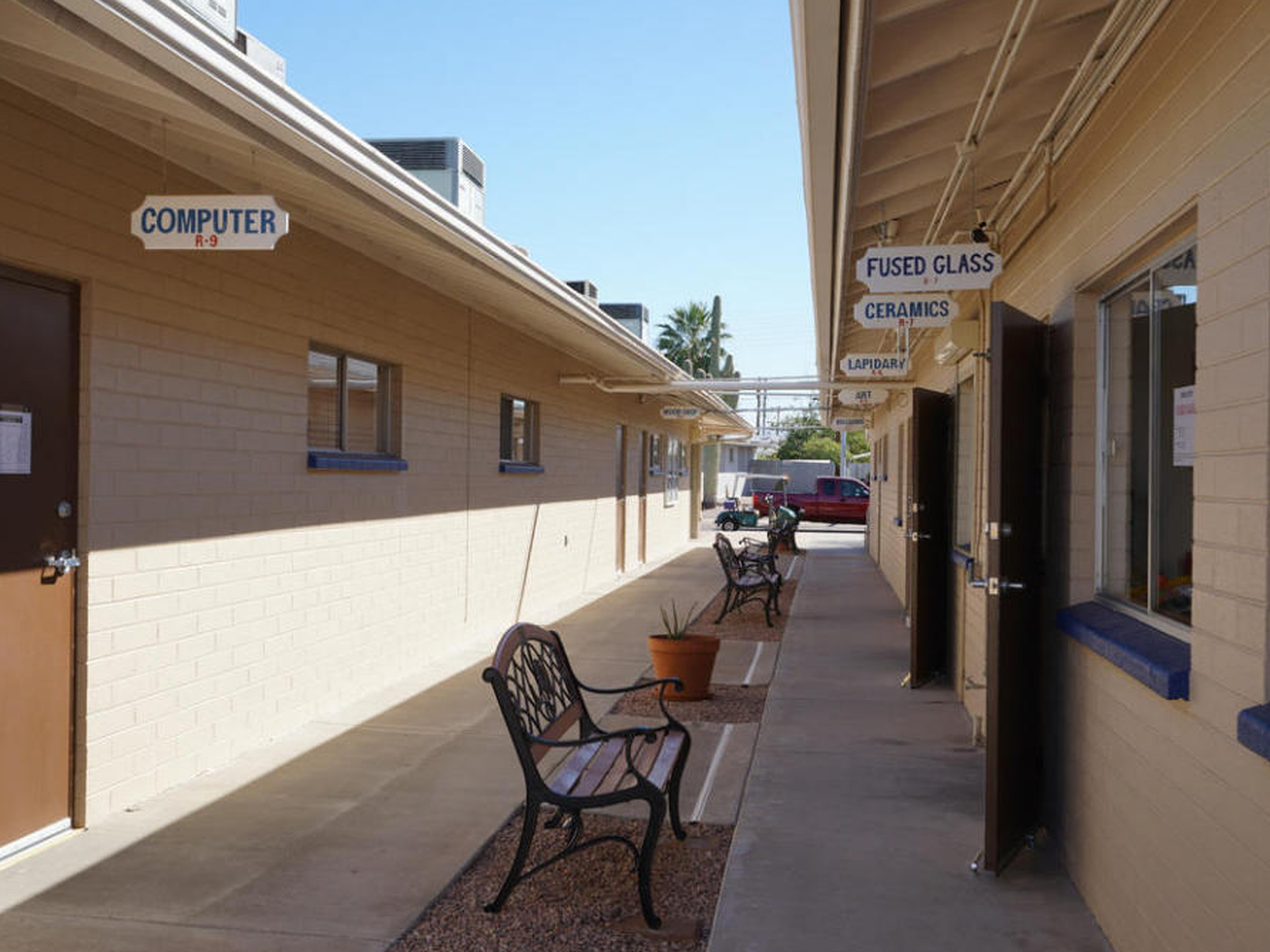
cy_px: 461
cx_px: 567
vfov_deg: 35.1
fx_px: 1504
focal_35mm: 41
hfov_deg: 45.7
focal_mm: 33
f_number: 14
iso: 250
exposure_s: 1/125
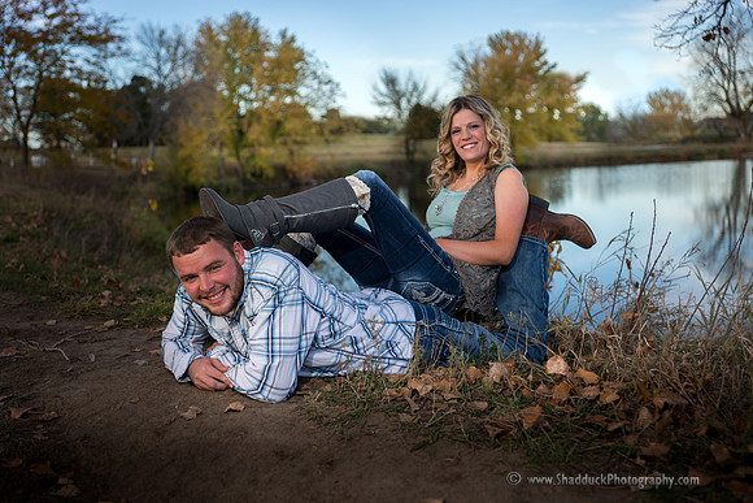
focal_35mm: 40
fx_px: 837
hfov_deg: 48.4
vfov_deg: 33.4
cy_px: 252
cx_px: 376
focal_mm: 40
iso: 200
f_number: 2.8
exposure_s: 1/640
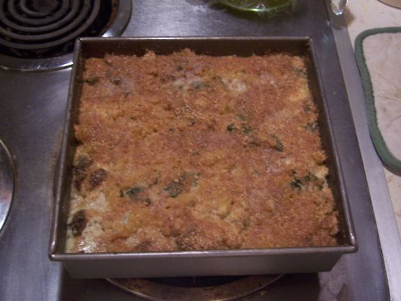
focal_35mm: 36
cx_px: 200
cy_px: 150
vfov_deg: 39.7
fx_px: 417
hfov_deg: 51.4
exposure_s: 1/10
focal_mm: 6
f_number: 3
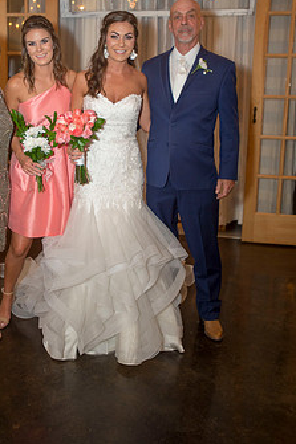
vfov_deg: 45.2
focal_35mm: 43
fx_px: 531
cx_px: 102
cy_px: 174
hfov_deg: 30.9
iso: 640
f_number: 2.8
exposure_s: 1/80
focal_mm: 32
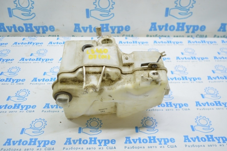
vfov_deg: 36.8
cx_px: 114
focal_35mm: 36
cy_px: 76
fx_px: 227
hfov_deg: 53.2
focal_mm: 24
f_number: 4
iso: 400
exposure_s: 1/50
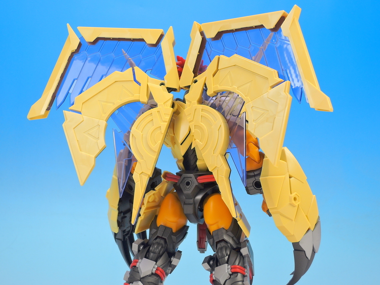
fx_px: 823
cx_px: 190
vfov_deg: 19.6
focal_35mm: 75
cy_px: 142
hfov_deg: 26.0
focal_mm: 16
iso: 80
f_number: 5.2
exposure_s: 1/2.5
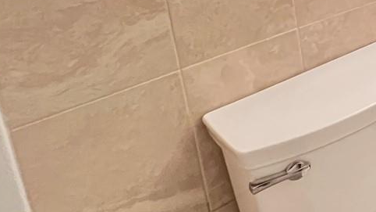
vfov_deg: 22.2
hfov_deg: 26.4
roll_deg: +0.2
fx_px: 469
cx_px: 601
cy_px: -81
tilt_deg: -14.0
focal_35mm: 47
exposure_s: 1/40
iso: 1000
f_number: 1.8
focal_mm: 1.57
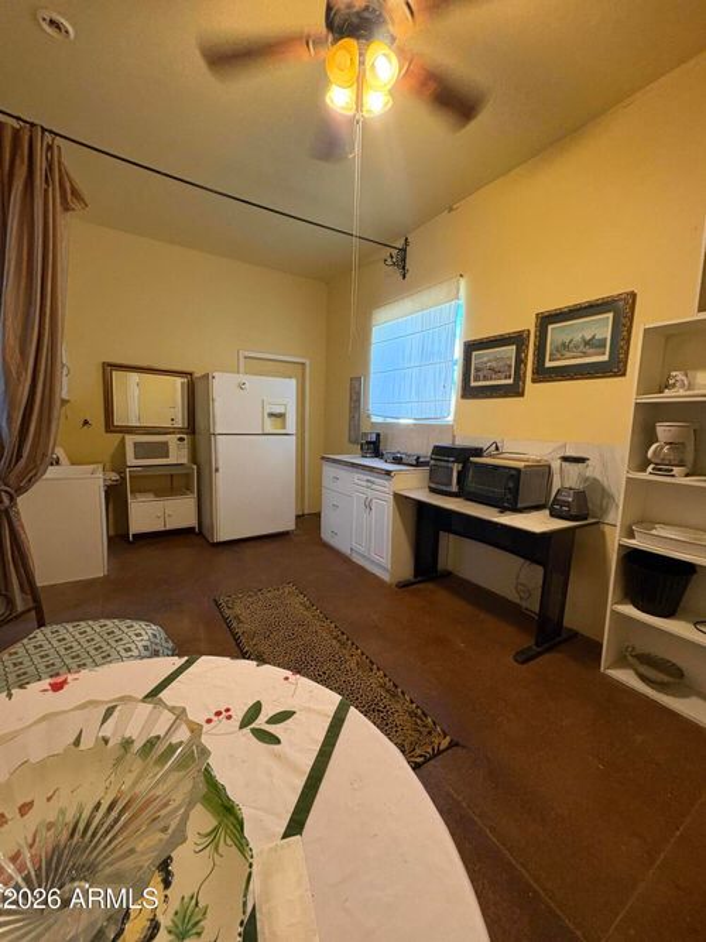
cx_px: 353
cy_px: 471
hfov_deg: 85.7
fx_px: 381
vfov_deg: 102.1
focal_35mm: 14
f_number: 2.2
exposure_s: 1/60
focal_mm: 2.22
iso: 400
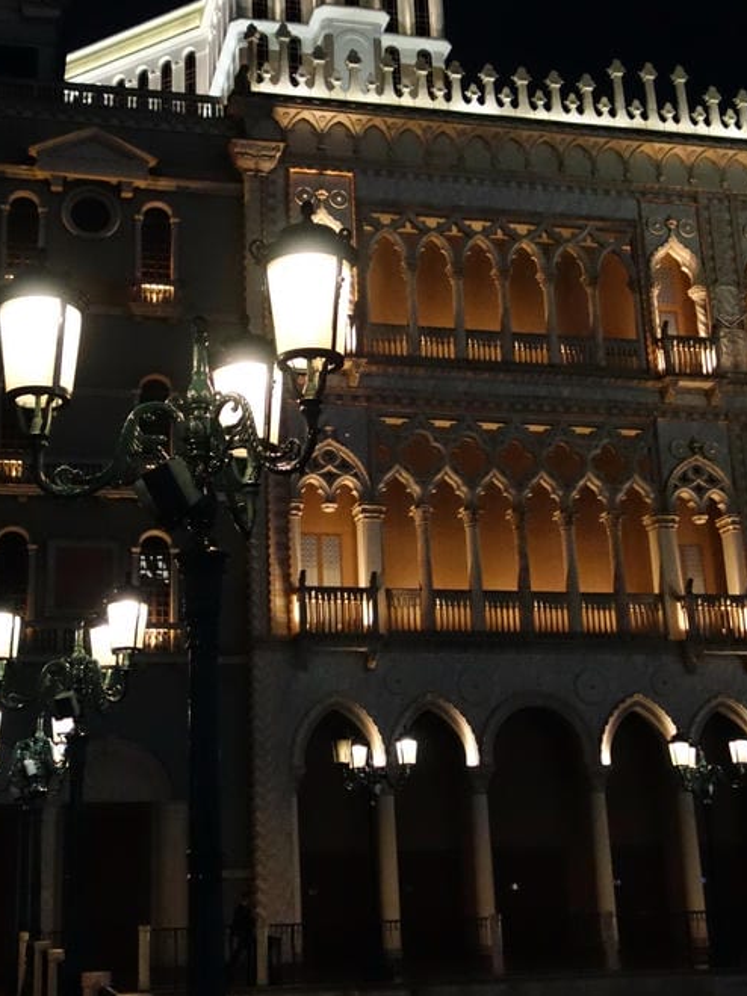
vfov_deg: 38.9
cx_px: 307
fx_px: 1410
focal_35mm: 49
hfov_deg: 29.6
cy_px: 447
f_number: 1.8
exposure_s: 1/250
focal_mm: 10.4
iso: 2500
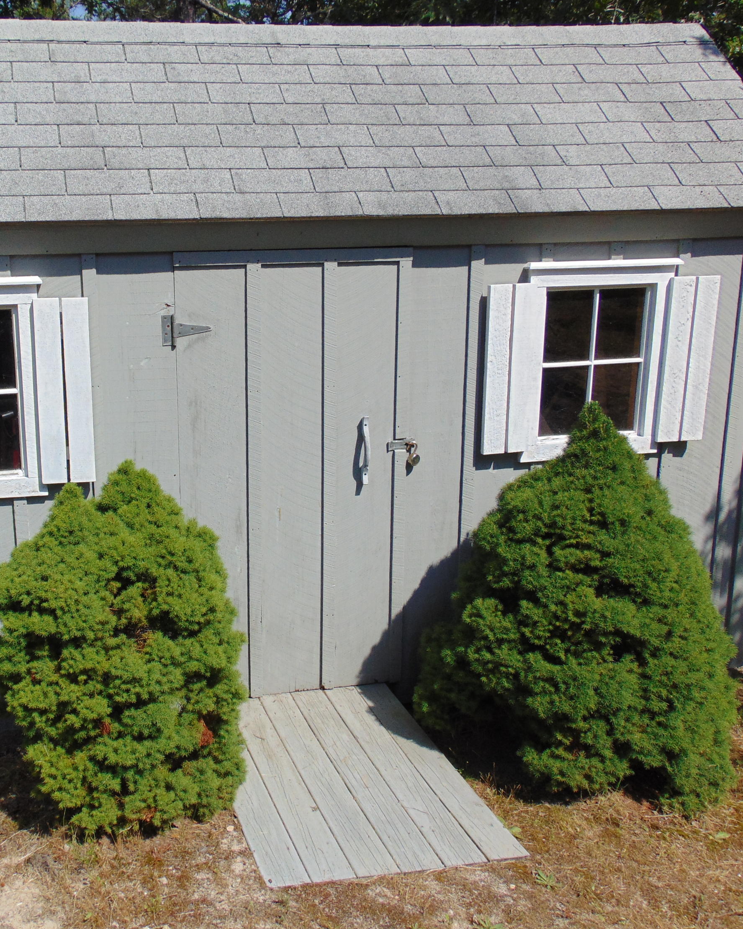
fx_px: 907
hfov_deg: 43.3
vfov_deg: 54.2
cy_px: 464
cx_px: 199
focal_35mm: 33
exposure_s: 1/250
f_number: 7.7
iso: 80
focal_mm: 4.5
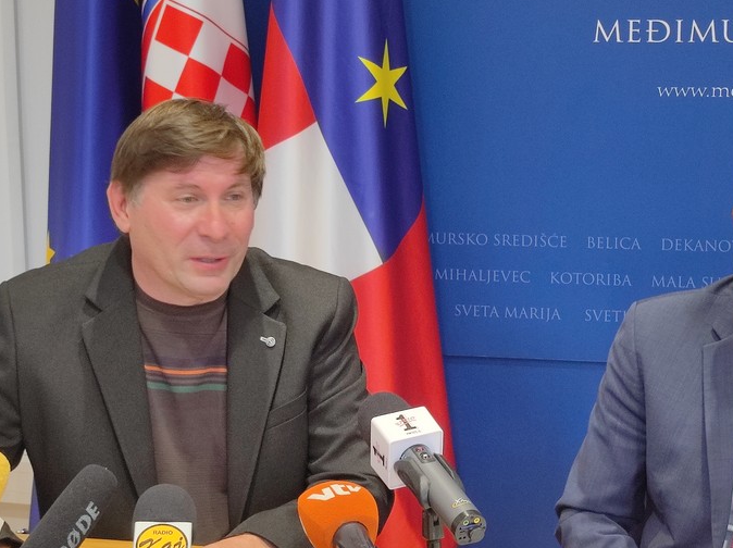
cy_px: 304
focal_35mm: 38
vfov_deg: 37.6
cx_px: 415
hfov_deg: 48.9
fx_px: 804
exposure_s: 1/50
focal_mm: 4.7
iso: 280
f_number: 1.79
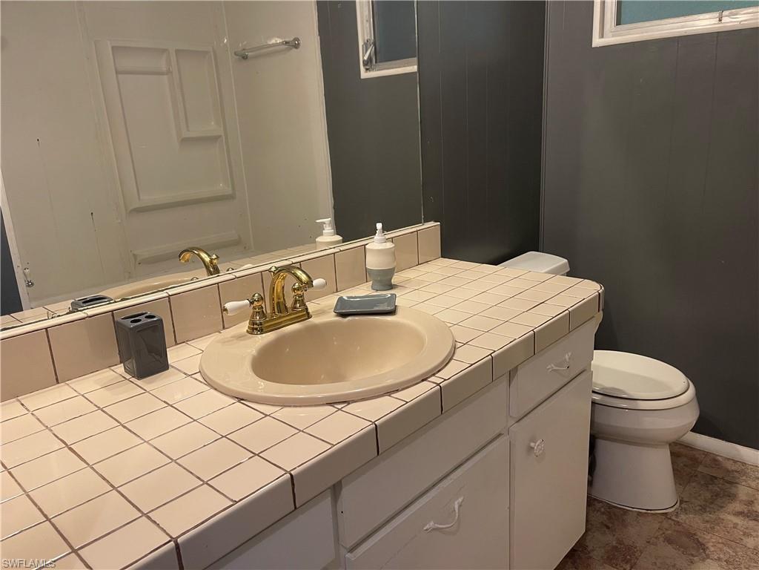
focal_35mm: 26
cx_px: 380
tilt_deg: -15.4
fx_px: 570
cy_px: 285
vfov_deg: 53.1
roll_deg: +4.0
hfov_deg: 67.3
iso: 160
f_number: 1.6
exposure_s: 1/60
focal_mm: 5.1
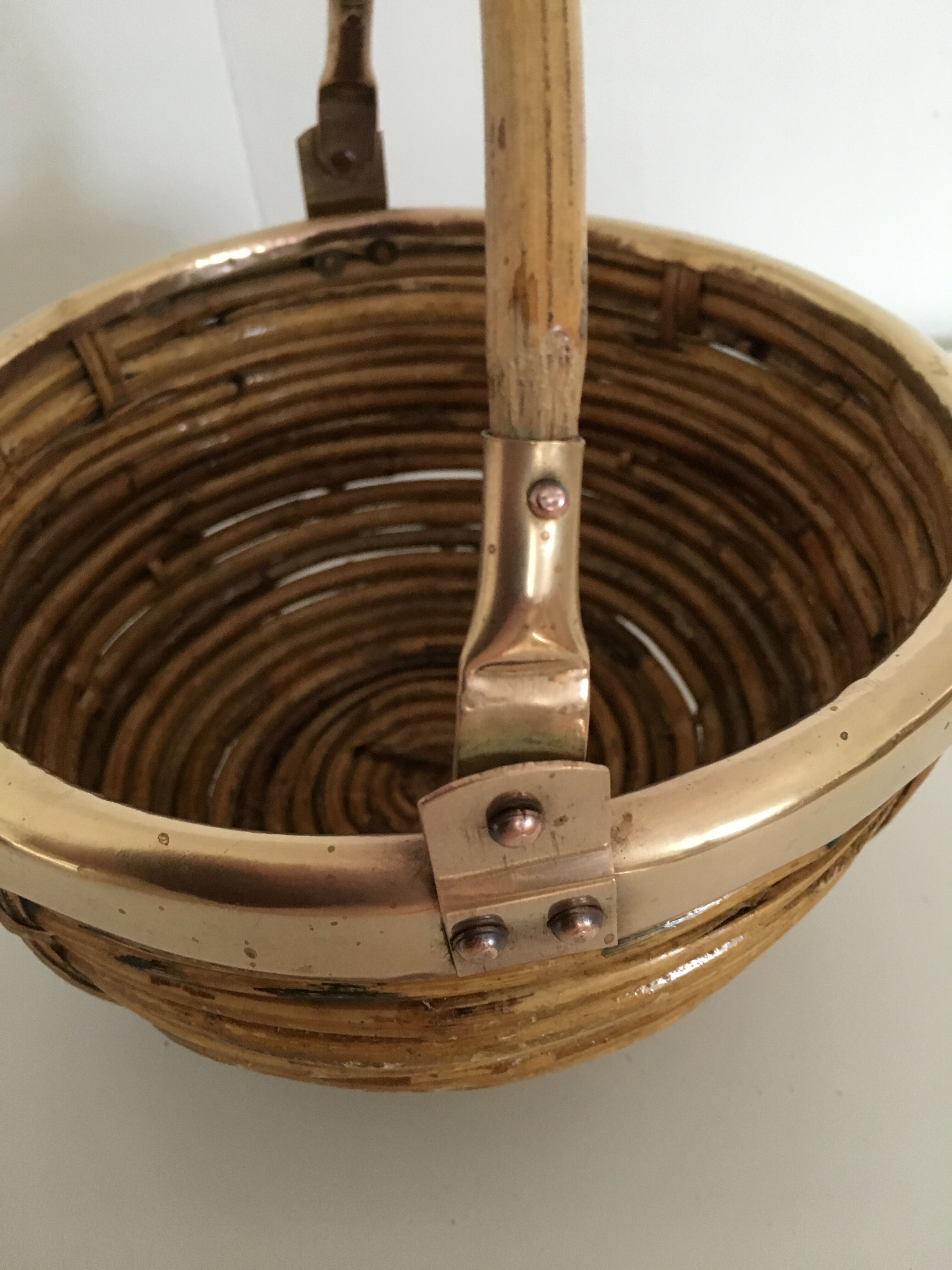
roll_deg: +5.3
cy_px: 635
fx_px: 1063
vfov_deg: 61.7
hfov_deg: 48.2
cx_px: 476
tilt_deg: -40.5
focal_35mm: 29
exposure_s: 1/15
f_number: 2.2
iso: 200
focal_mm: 4.15
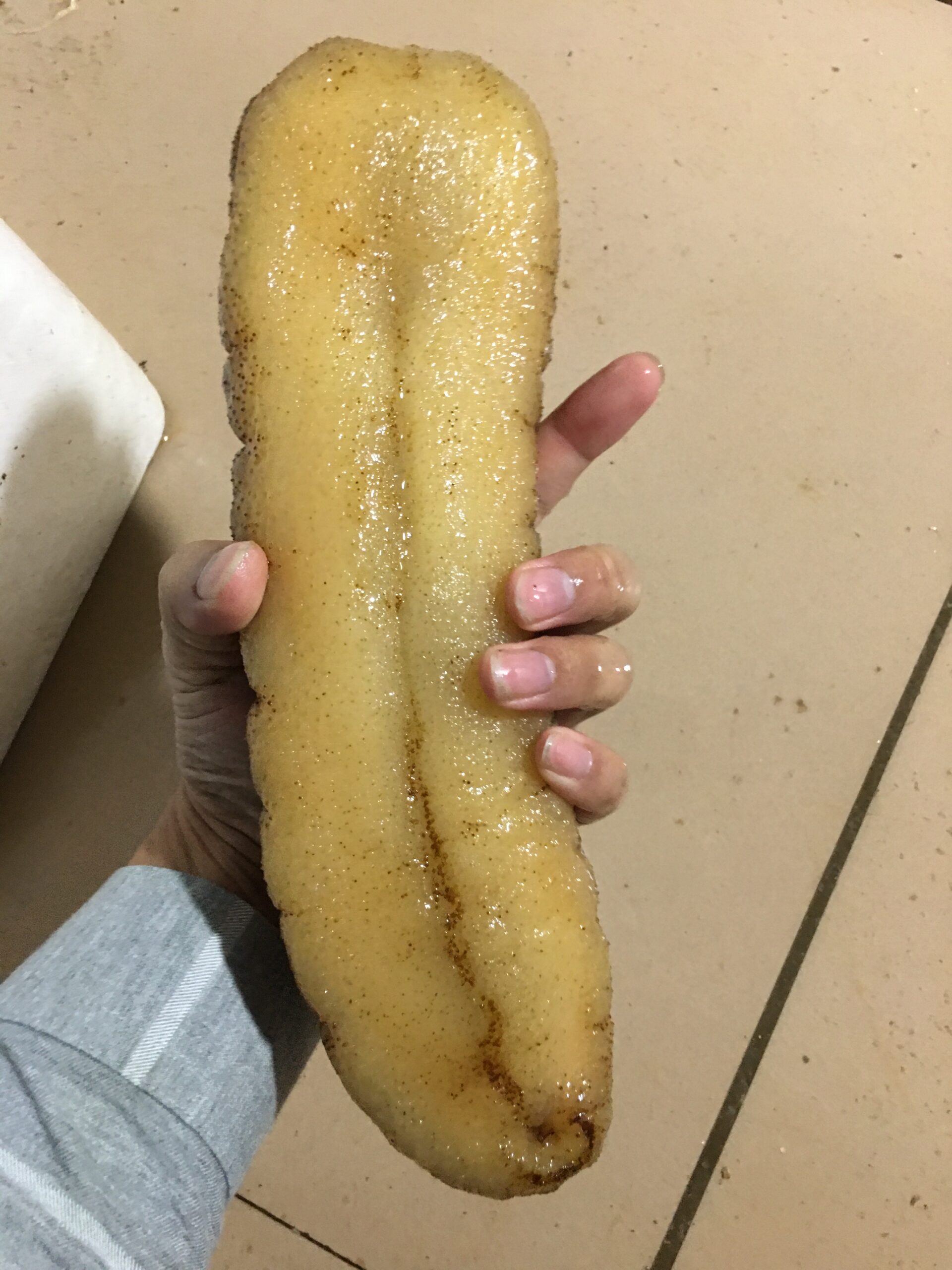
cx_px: 476
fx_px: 1063
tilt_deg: -78.5
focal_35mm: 29
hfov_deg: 48.2
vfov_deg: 61.7
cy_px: 635
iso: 125
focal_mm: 4.15
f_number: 2.2
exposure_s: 1/8
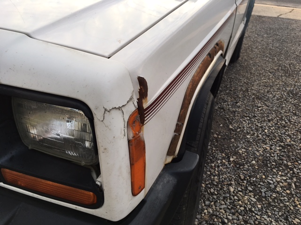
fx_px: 252
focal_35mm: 29
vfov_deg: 48.2
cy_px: 112
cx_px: 150
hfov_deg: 61.7
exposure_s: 1/145
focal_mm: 4.15
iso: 25
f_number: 2.2
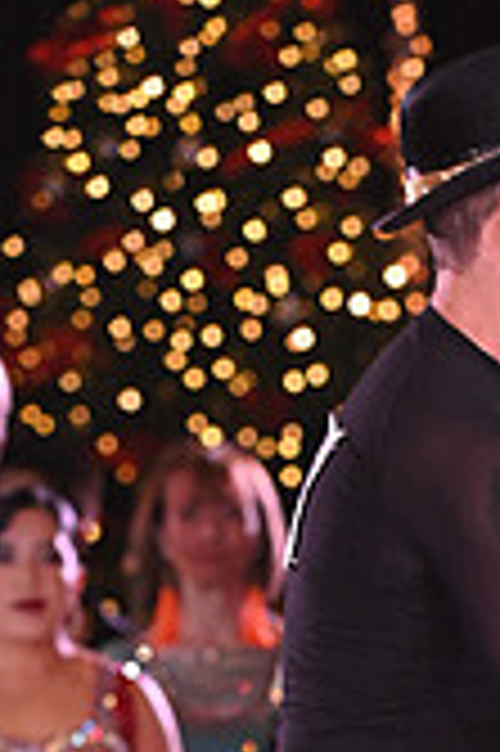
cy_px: 1202
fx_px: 10542
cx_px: 727
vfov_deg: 4.1
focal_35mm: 505
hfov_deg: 2.7
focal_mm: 145
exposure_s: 1/200
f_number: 5.6
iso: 2000
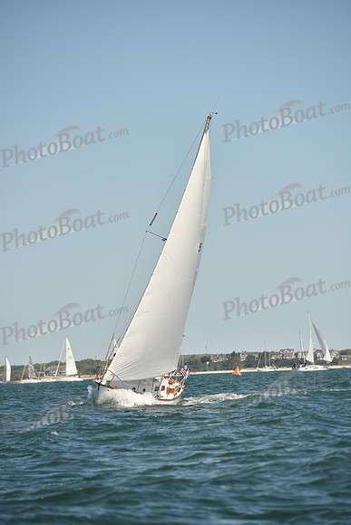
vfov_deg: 10.3
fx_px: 2923
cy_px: 262
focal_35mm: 200
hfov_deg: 6.9
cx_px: 176
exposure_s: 1/1000
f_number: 5
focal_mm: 200
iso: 250
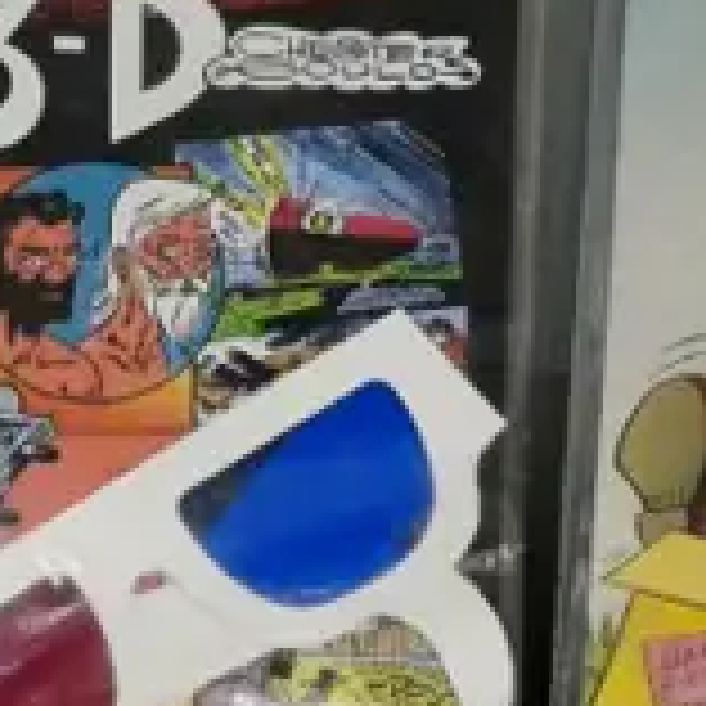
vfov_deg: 6.0
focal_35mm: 288
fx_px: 6645
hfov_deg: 6.1
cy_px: 1223
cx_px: 157
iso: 3200
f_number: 5
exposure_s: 1/160
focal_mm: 25
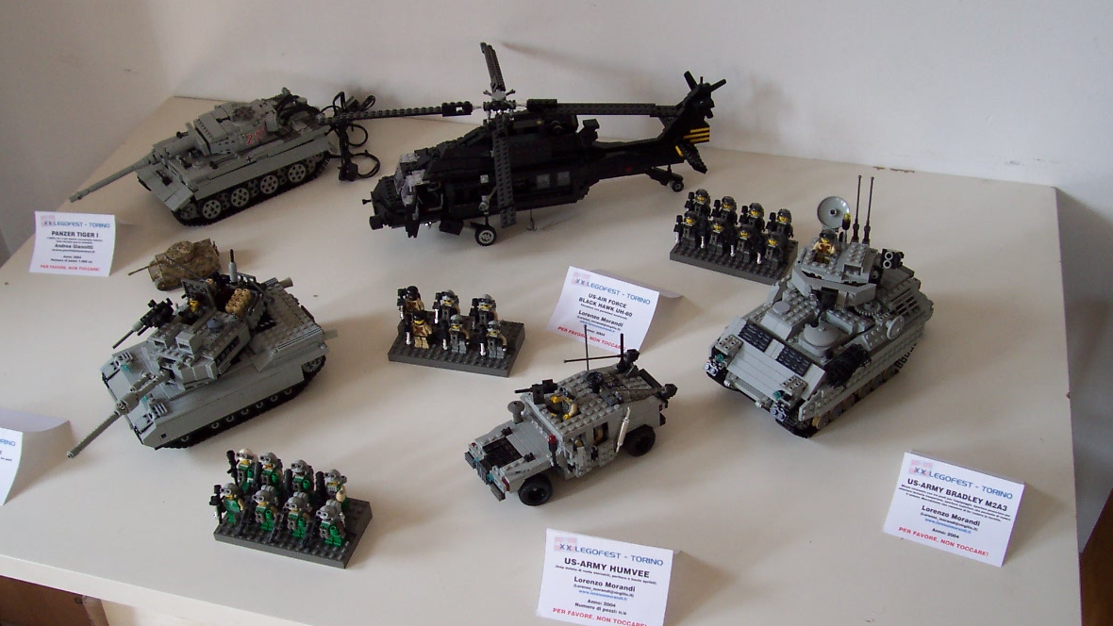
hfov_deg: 49.4
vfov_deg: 29.0
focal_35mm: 41
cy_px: 361
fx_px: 1210
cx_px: 562
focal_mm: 5.6
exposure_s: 1/125
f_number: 2.8
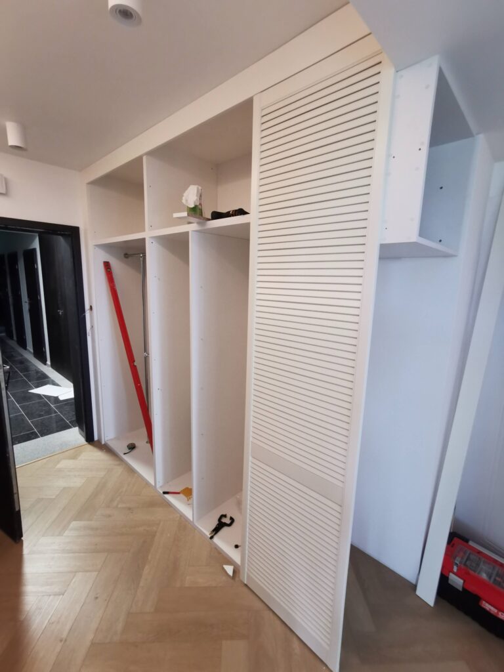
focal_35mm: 16
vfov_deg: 94.5
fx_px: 311
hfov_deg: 78.1
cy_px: 336
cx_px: 252
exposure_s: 1/25
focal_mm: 2.35
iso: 320
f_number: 2.2
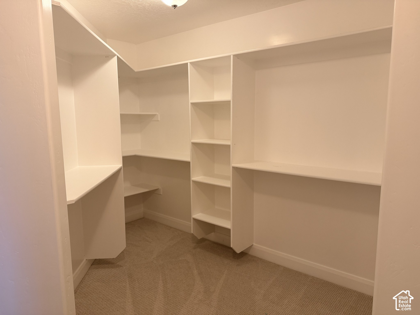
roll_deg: +1.0
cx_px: 210
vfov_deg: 56.8
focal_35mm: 24
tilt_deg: -6.2
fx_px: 291
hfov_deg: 71.6
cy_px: 158
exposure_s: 1/60
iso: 160
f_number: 1.78
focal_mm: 6.76
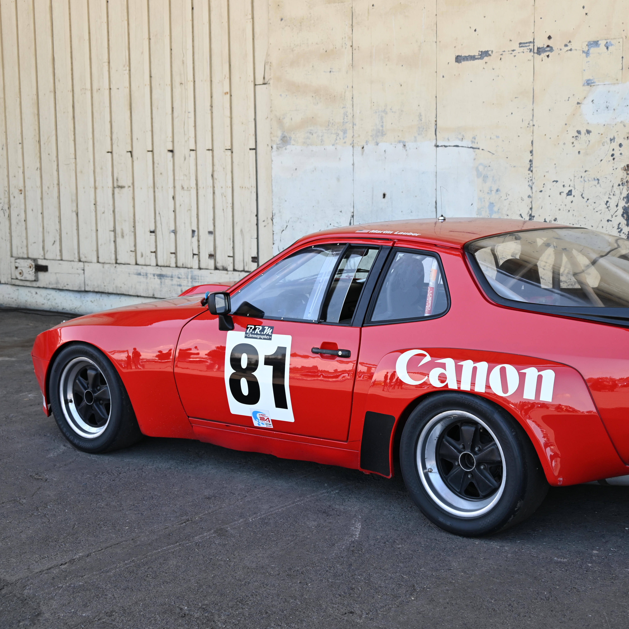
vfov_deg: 31.6
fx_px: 1110
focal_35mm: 54
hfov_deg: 31.5
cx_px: 376
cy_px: 317
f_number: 5
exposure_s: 1/250
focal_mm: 42
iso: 280
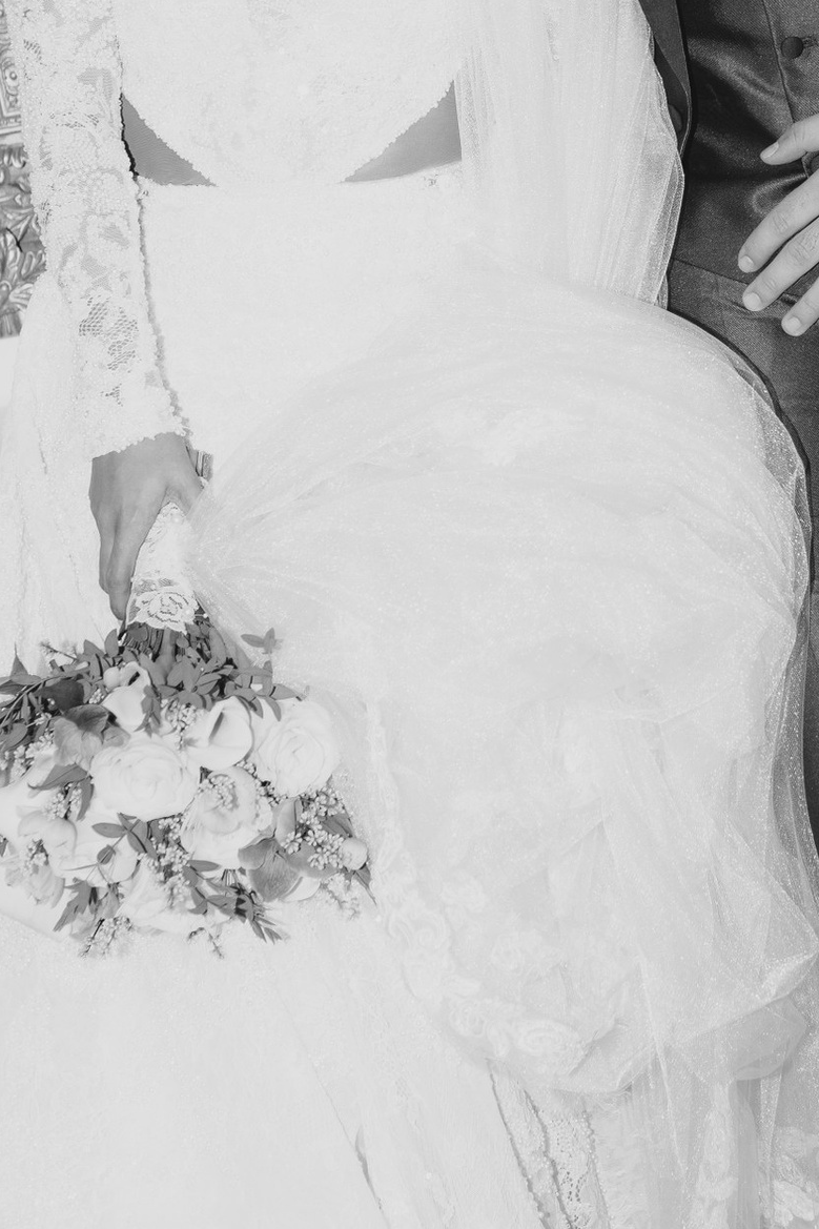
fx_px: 3925
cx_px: 643
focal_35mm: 115
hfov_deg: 11.9
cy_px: 62
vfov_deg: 17.5
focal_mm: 35
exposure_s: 1/160
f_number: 2.5
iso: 100
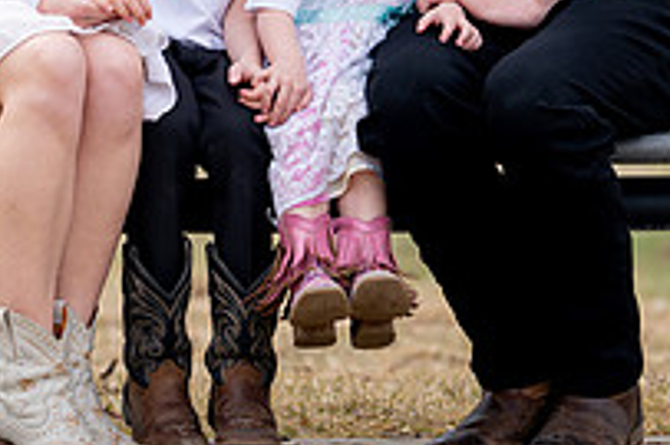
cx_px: 317
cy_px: -44
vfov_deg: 4.3
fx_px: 5913
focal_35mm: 318
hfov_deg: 6.5
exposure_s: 1/2500
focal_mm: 107
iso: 100
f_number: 2
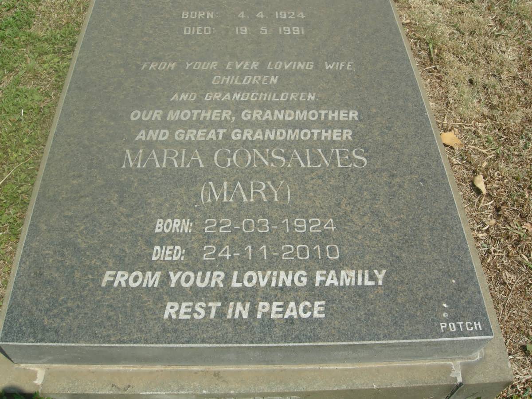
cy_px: 200
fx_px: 553
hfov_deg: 51.4
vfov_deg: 39.7
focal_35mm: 36
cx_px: 266
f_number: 5.4
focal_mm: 7.5
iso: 64
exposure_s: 1/249
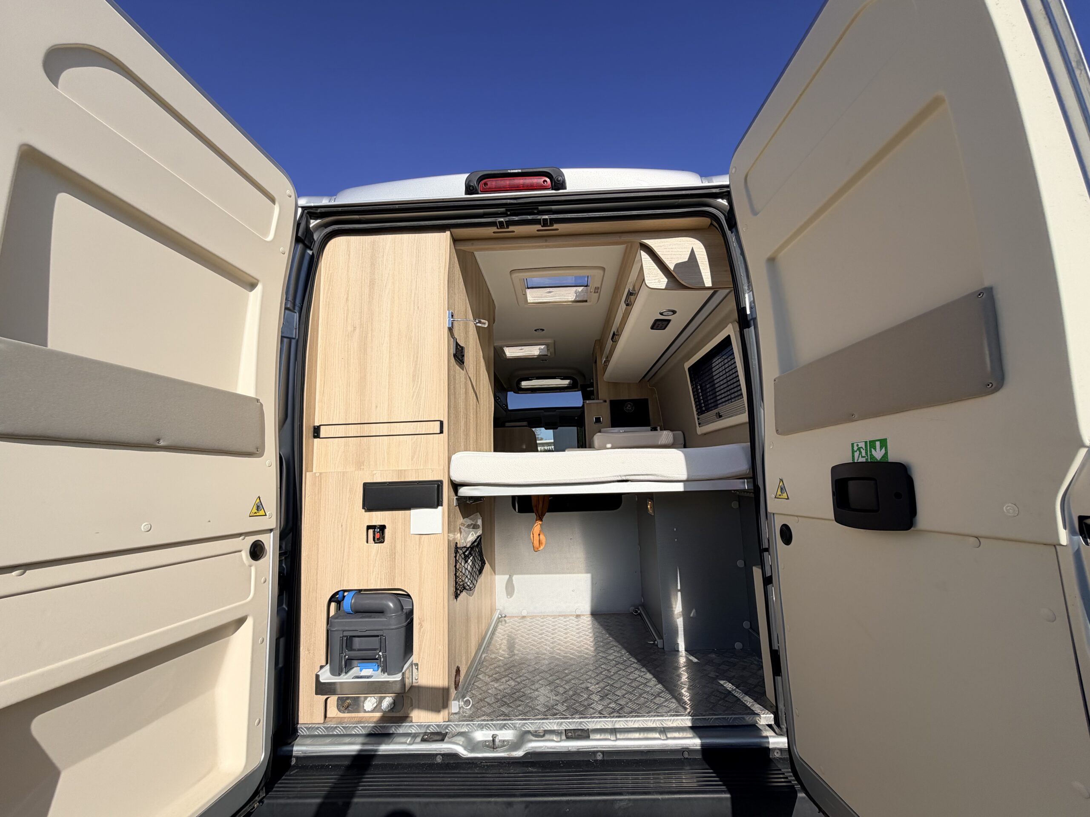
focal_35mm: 14
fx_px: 441
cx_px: 545
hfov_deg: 102.1
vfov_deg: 85.7
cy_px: 408
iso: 20
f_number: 2.2
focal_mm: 2.22
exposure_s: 1/1368
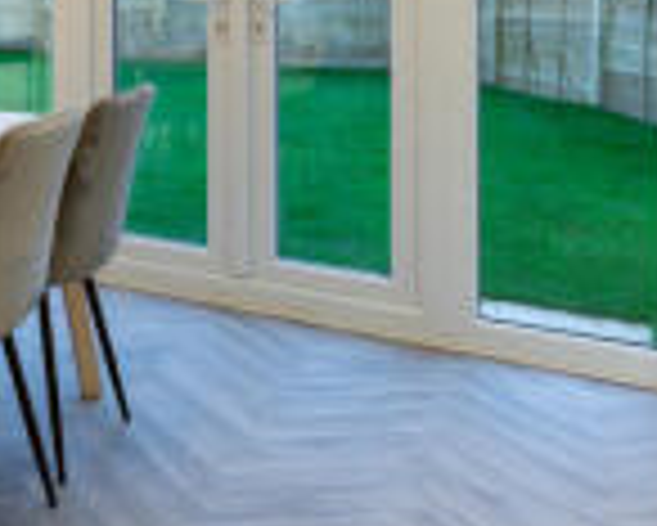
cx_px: -270
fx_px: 1012
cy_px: -2
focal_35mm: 52
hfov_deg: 27.6
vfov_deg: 27.5
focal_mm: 17
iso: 160
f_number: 8
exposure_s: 1/1.67
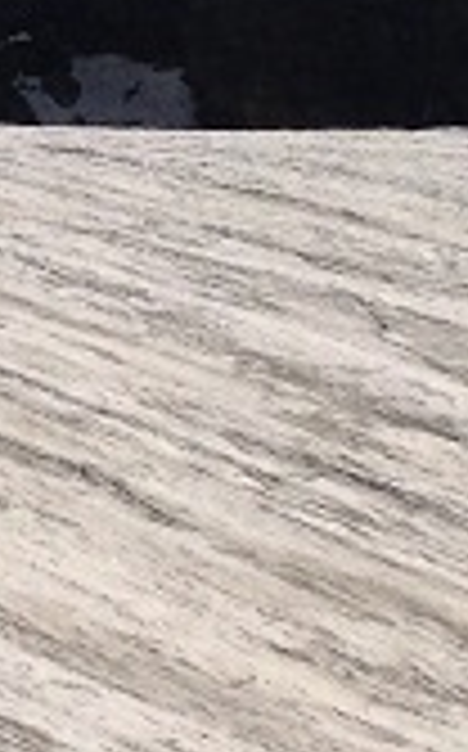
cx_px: -639
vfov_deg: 12.2
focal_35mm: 171
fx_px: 3499
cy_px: 86
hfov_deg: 7.2
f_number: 2.4
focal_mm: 4.12
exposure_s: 1/4926
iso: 50
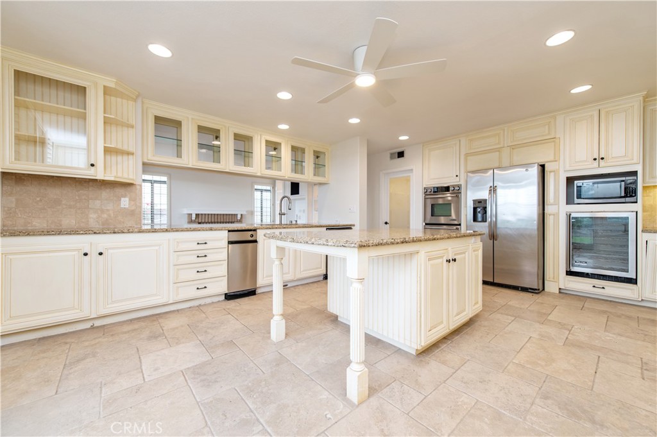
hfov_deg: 104.3
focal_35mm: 14
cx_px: 328
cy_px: 218
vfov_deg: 81.1
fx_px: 255
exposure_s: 1/60
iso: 250
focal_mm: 14
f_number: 4
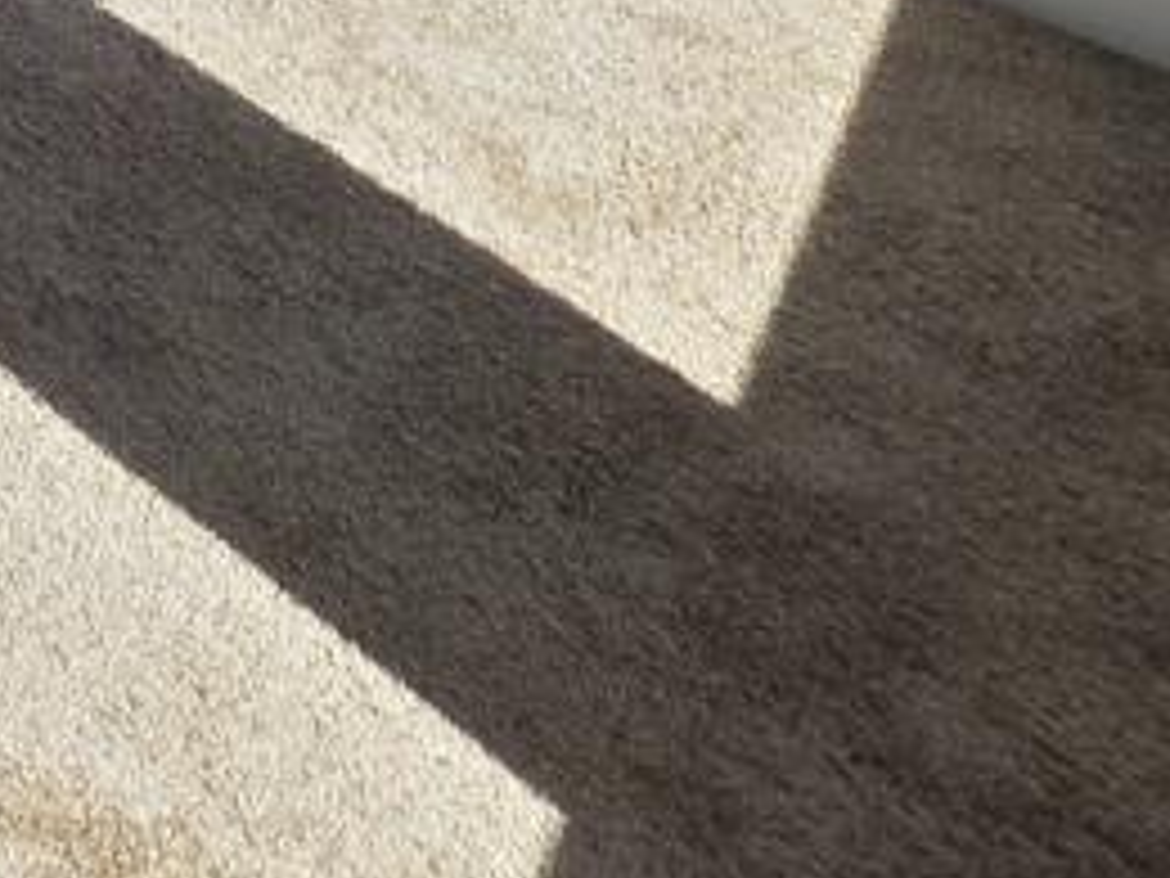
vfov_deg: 13.3
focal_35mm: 75
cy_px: -1340
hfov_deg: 16.8
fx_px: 2535
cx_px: -1354
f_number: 1.9
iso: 40
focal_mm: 2.2
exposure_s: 1/347
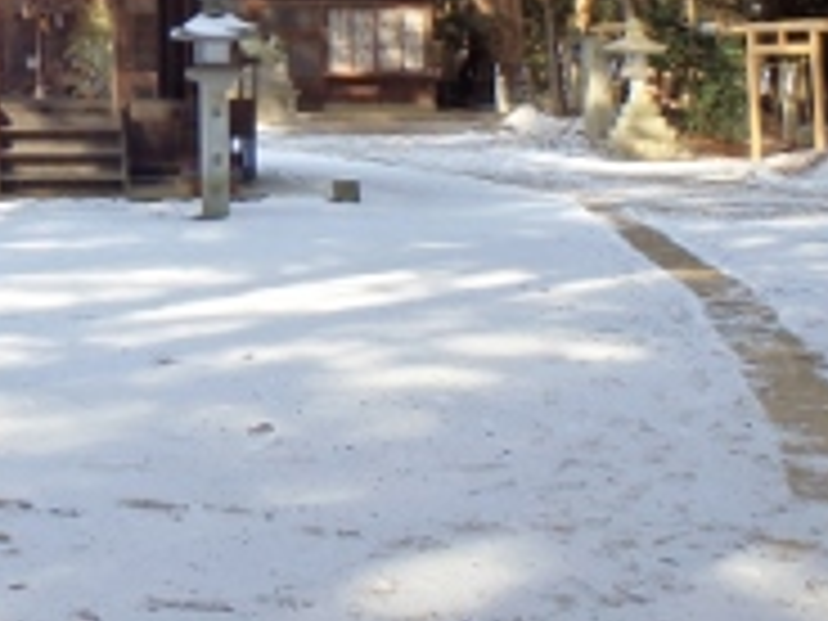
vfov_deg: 18.8
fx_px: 1746
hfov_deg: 25.2
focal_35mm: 73
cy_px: -180
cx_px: -22
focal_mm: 5
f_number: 3.9
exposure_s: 1/160
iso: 125
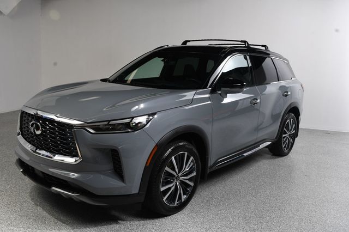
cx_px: 174
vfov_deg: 39.9
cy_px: 116
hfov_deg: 57.2
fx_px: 320
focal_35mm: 33
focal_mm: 22
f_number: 11
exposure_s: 1/160
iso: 100
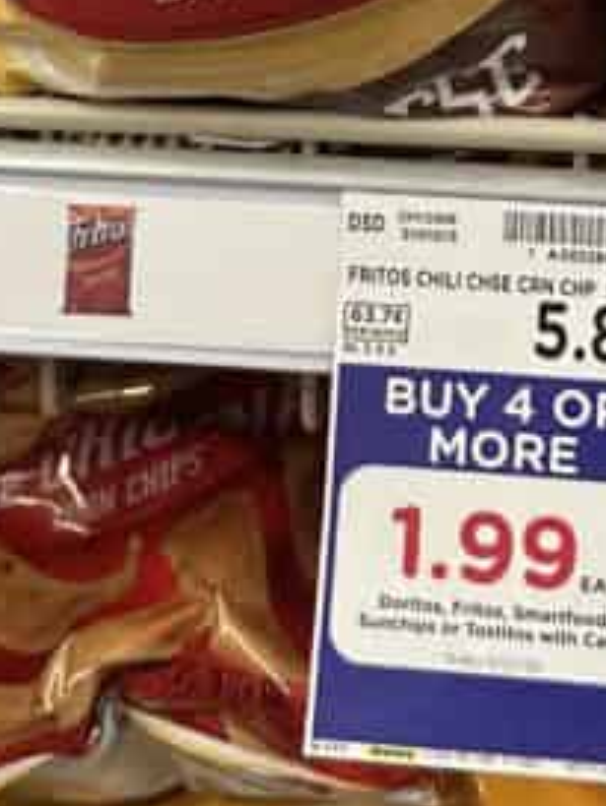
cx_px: 408
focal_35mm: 90
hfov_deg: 16.4
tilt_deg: -18.4
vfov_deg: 20.8
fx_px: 2099
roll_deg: +1.0
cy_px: -59
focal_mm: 6.86
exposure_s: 1/63
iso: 250
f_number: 1.78
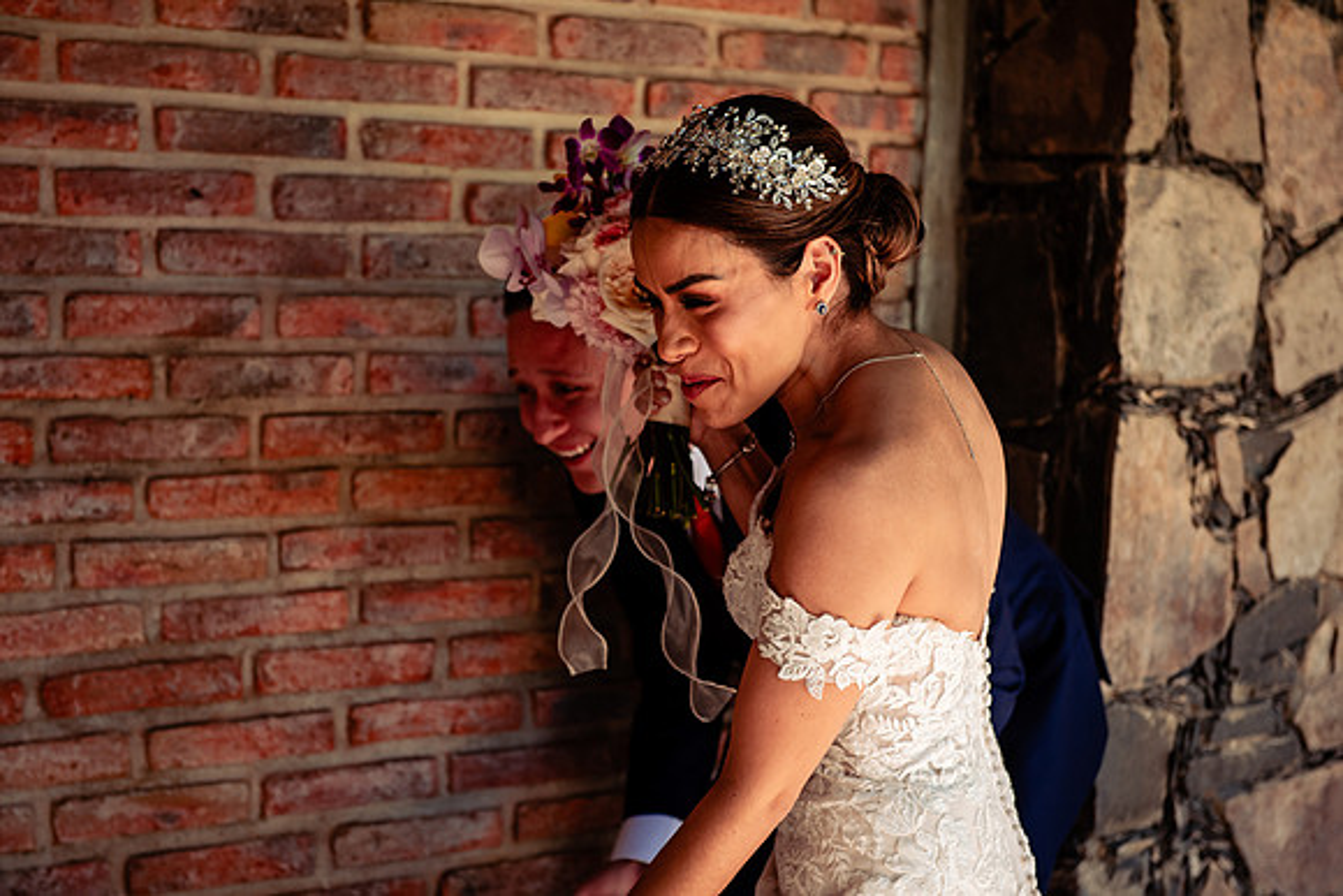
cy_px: 448
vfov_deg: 19.5
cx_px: 672
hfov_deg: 28.8
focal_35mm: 70
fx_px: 2612
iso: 400
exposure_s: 1/500
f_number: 4
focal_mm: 70
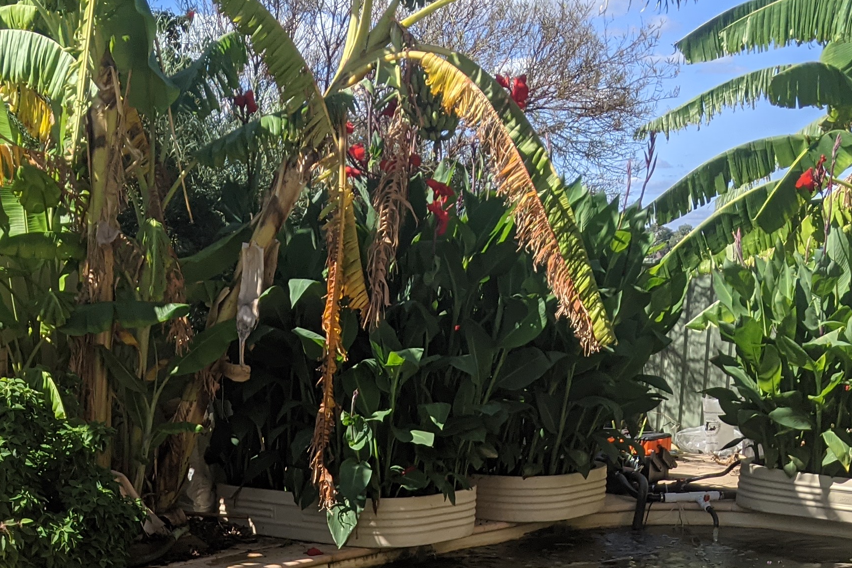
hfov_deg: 30.2
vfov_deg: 19.1
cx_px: 268
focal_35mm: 66
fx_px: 1562
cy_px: 740
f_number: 1.8
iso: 64
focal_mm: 4.44
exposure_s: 1/3906
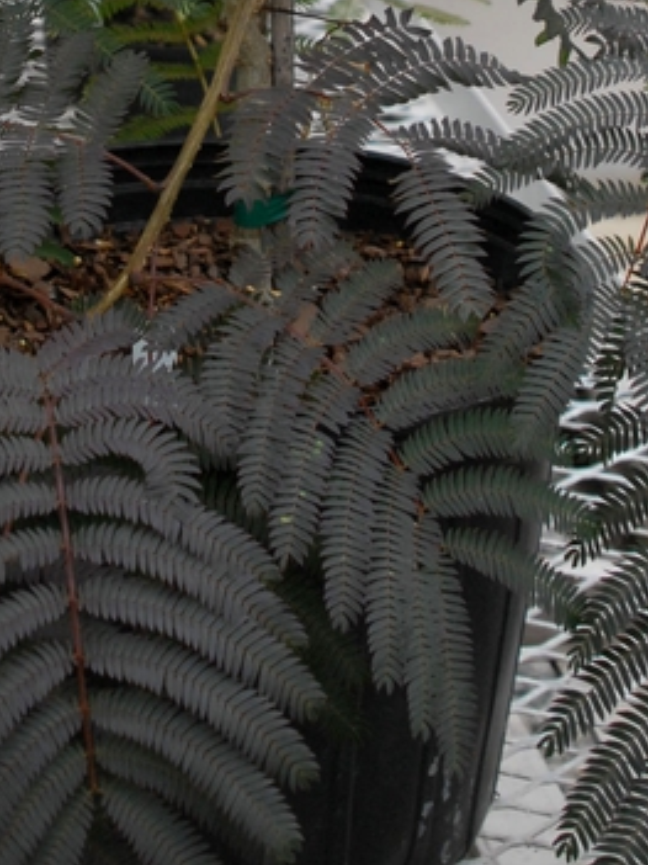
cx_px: 179
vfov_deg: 16.1
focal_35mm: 118
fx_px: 2947
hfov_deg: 12.5
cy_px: -136
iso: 400
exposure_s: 1/80
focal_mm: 28
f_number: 4.5
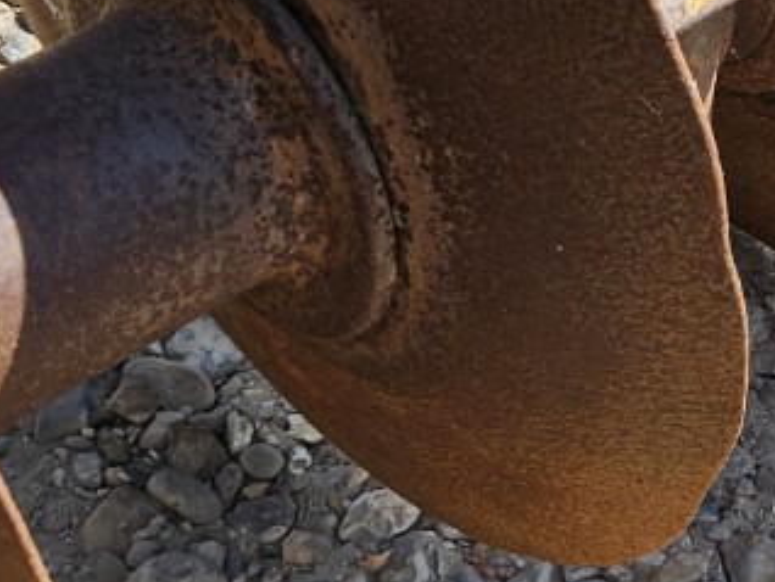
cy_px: 302
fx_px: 2330
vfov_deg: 14.2
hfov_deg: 18.0
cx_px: 916
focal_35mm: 104
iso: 25
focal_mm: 5.4
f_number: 1.8
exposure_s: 1/997
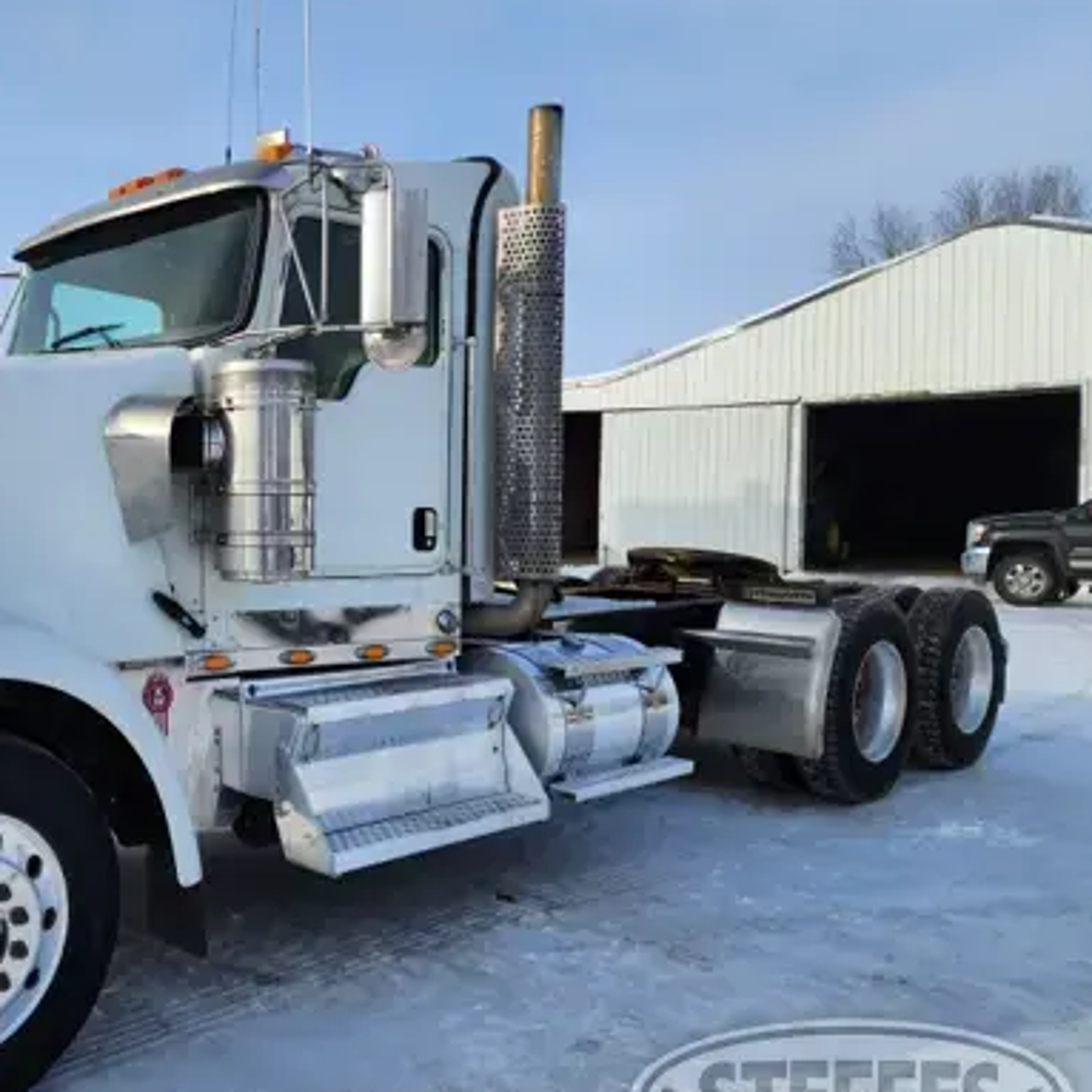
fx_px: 1213
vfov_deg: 48.4
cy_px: 530
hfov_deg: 46.0
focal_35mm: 34
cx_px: 222
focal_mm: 6.4
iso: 12
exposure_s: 1/1255
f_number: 1.8
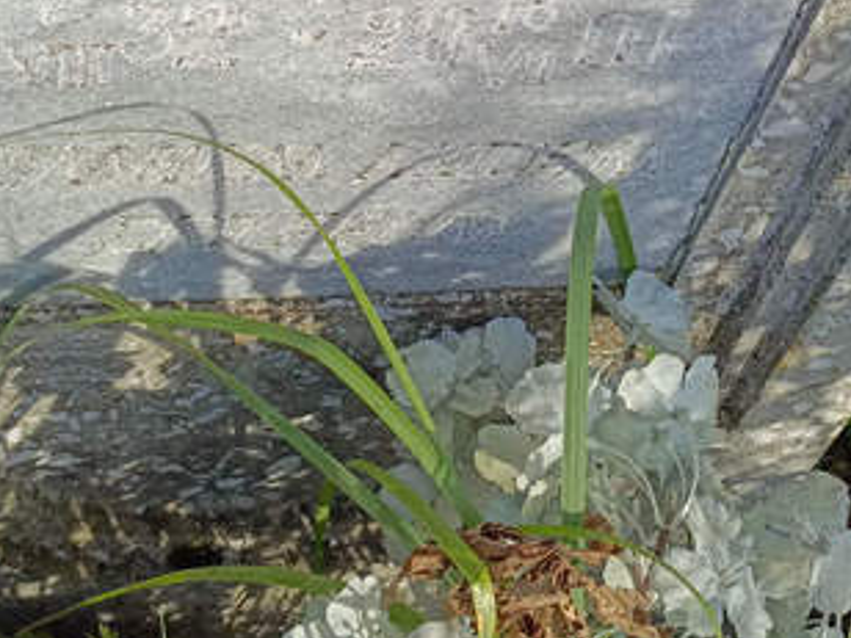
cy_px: -19
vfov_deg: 21.7
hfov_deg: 29.8
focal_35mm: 65
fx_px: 1598
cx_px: 500
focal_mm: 4.76
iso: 116
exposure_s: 1/535
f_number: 1.69
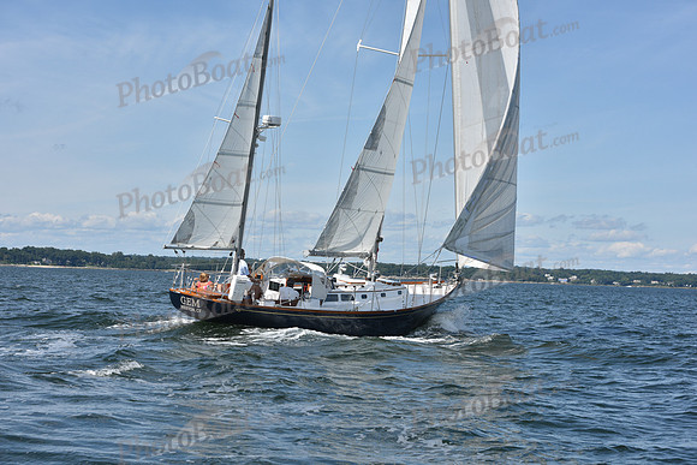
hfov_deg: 28.8
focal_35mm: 70
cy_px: 232
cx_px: 348
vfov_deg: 19.5
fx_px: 1356
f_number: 10
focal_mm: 70
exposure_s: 1/1000
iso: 320
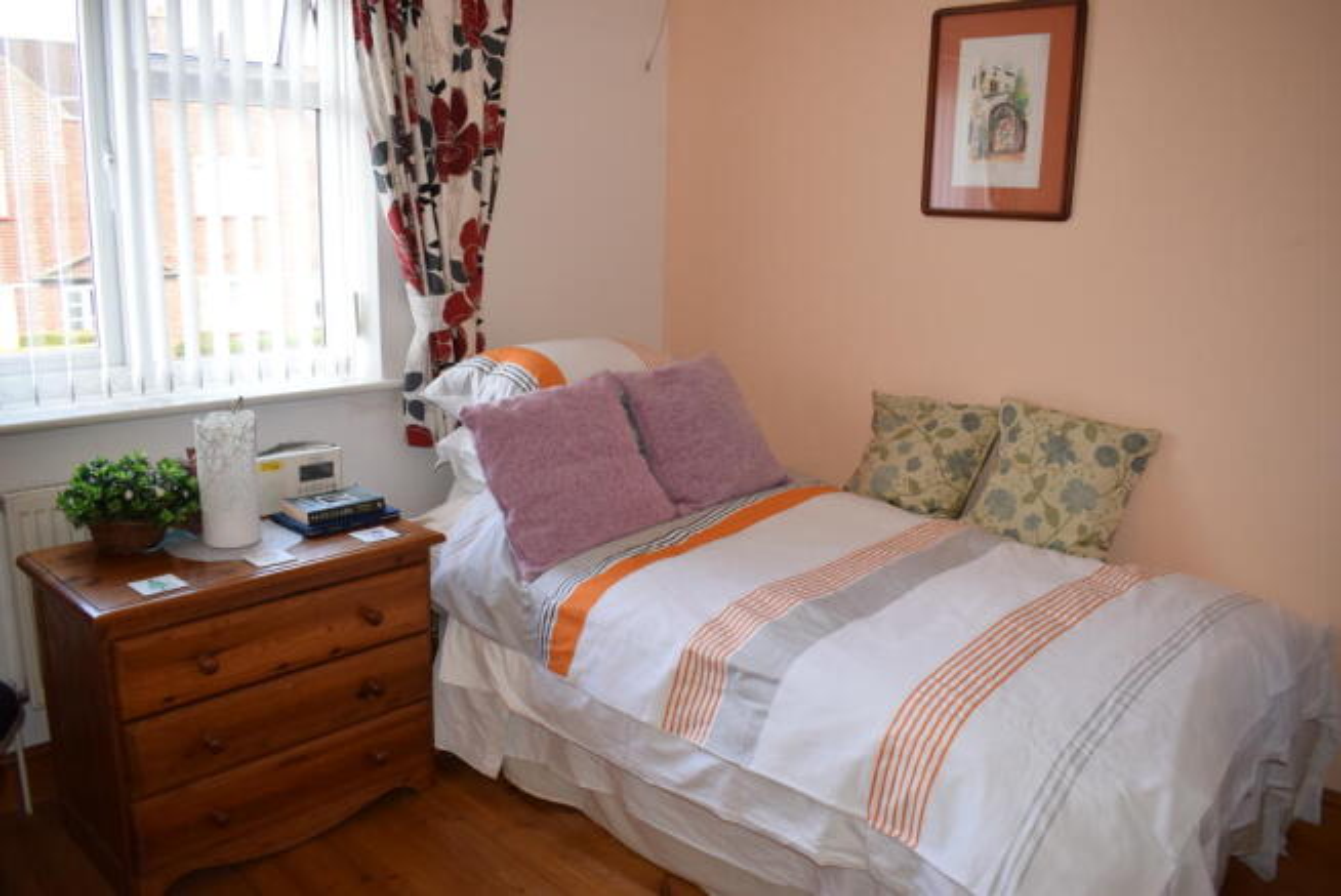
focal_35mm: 27
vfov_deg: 48.0
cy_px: 448
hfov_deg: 67.3
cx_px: 670
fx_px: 1006
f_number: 5
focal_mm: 18
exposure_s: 1/125
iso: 800
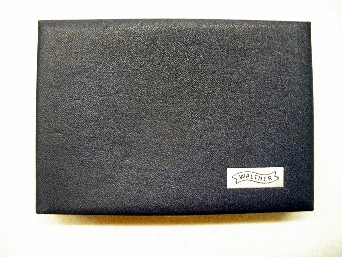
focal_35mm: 36
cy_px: 128
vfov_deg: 39.7
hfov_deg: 51.4
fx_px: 356
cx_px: 171
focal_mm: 6.3
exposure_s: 1/20
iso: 800
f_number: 3.5
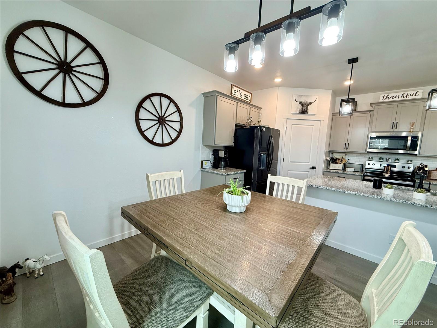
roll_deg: -3.0
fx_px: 177
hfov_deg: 102.1
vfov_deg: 85.7
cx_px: 218
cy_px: 164
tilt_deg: -6.2
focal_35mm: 14
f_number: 2.2
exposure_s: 1/120
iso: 160
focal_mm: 2.22
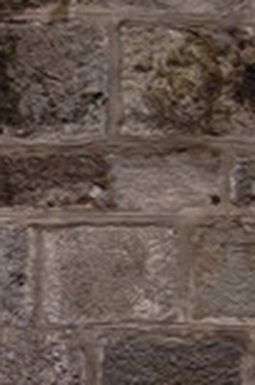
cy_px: 170
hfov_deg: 6.7
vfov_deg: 10.3
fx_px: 2134
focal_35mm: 200
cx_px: -182
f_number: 4.5
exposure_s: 1/15
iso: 200
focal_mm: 32
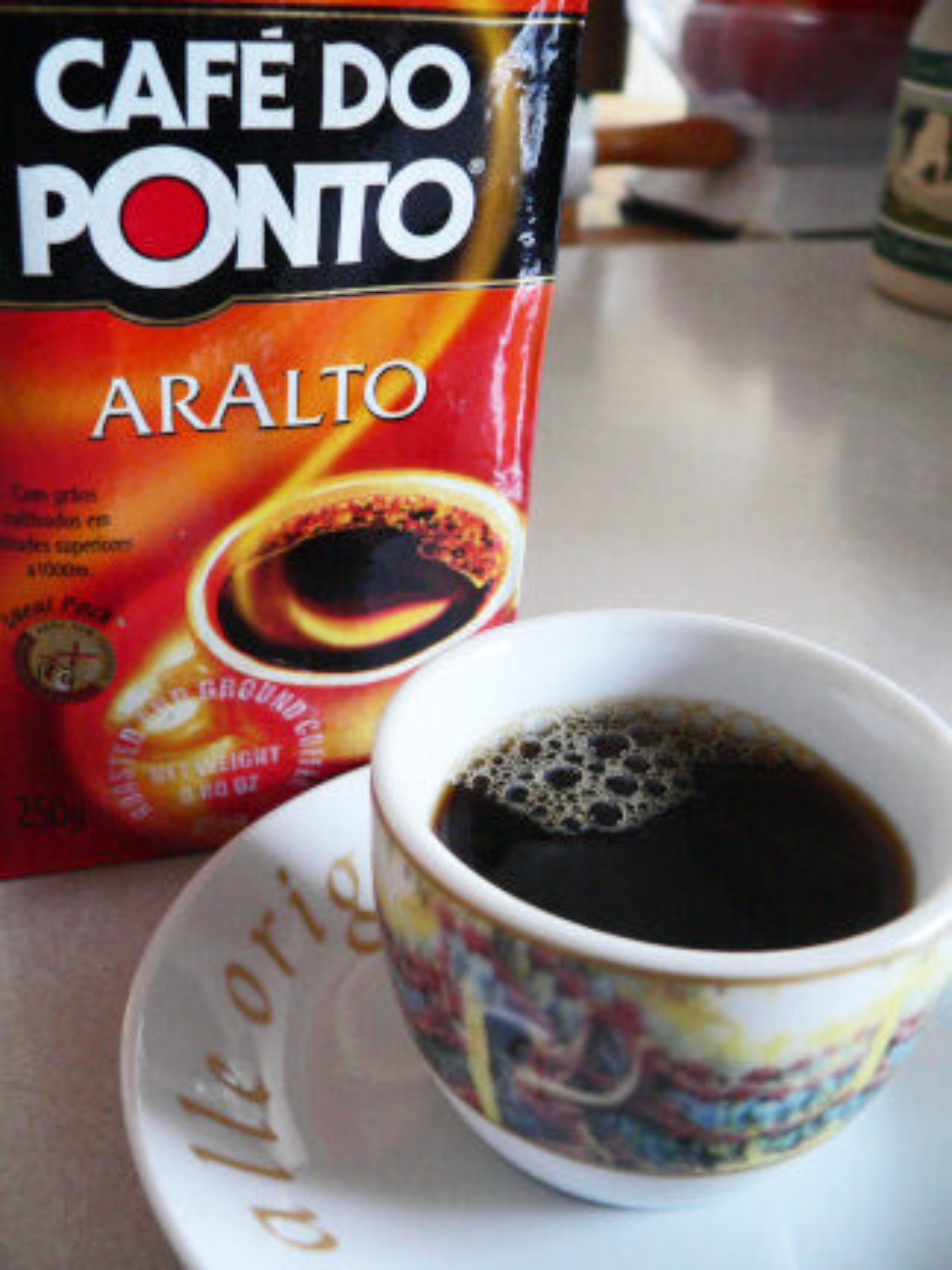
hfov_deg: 39.7
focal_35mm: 36
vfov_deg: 51.4
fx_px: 1320
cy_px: 635
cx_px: 476
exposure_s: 1/8
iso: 200
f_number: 2.8
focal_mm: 6
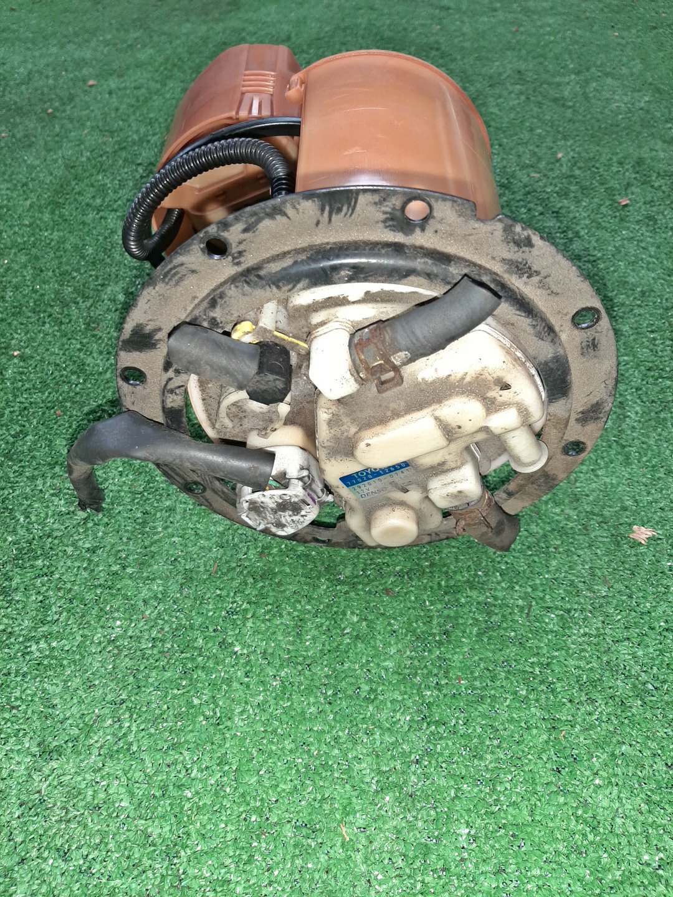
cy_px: 448
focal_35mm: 26
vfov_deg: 67.3
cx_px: 336
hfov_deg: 53.1
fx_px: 674
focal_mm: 3.93
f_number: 1.7
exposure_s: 1/50
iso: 234
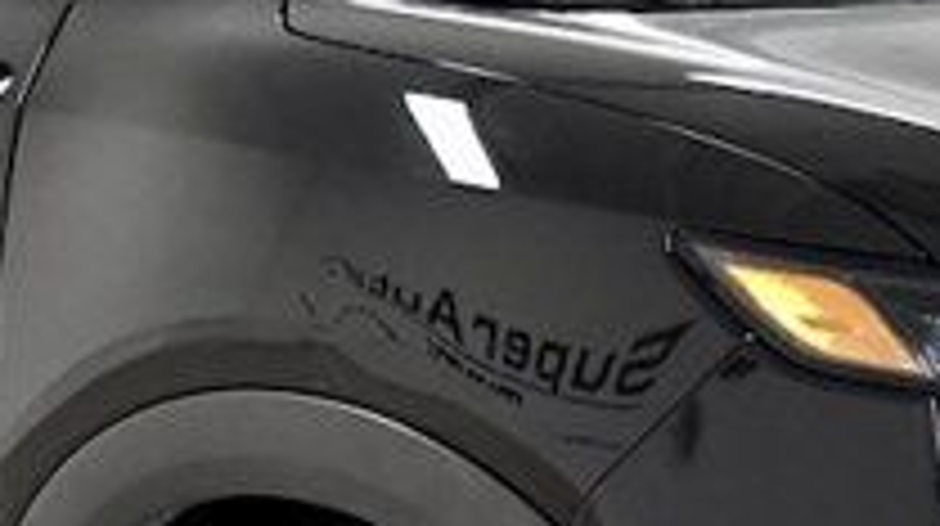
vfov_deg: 6.5
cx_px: 607
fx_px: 4606
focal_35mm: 185
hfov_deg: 11.6
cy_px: 384
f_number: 3.8
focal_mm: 24
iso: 2500
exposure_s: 1/800
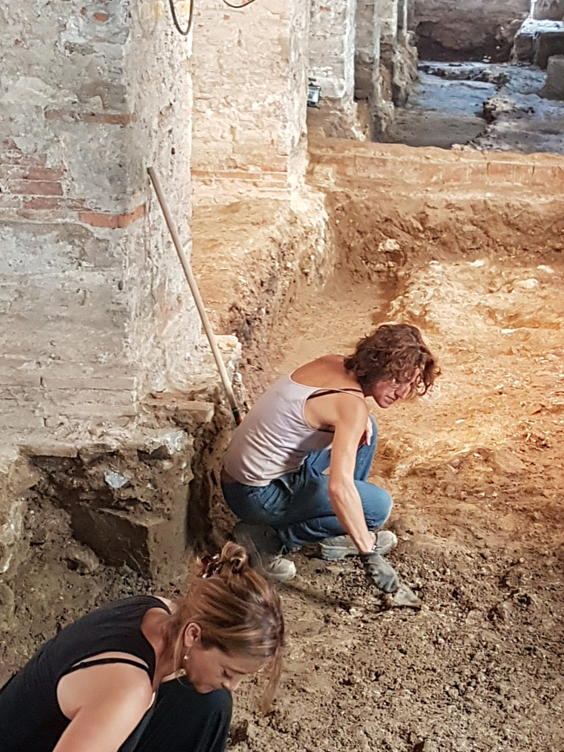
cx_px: 471
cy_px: 376
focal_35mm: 48
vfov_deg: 39.7
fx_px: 1043
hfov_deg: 29.4
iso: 200
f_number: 1.7
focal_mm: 4.2
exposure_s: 1/25
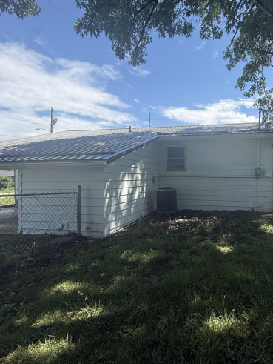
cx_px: 191
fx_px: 200
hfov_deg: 66.1
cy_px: 182
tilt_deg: -1.8
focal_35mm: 19
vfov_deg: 84.6
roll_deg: +0.0
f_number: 2.2
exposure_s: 1/985
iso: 64
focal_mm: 2.22
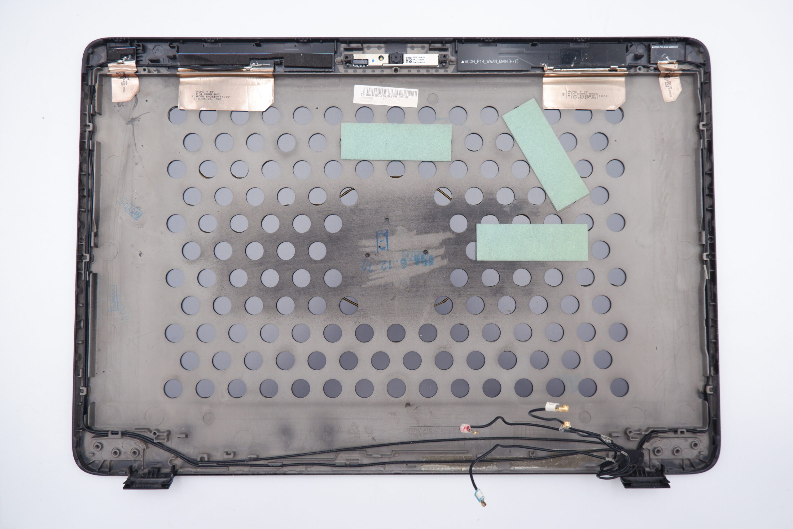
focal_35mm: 23
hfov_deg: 76.1
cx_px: 396
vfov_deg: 55.1
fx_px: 507
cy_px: 264
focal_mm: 15.2
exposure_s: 1/210
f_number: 5.6
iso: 800
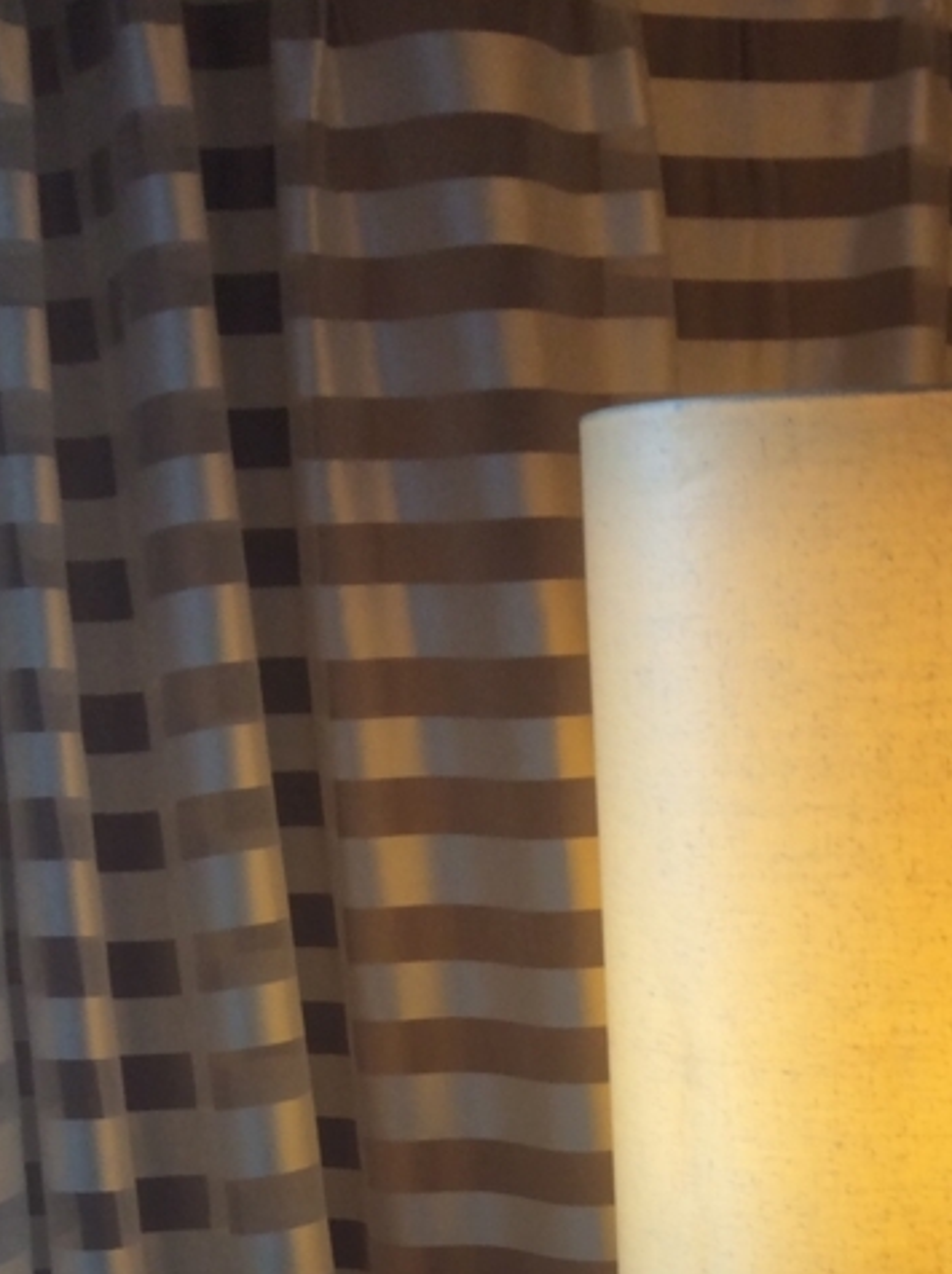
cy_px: 1360
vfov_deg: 26.3
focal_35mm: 69
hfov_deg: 21.0
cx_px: 771
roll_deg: -1.4
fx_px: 2536
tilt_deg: -17.7
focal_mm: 3.3
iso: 32
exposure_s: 1/40
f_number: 2.4
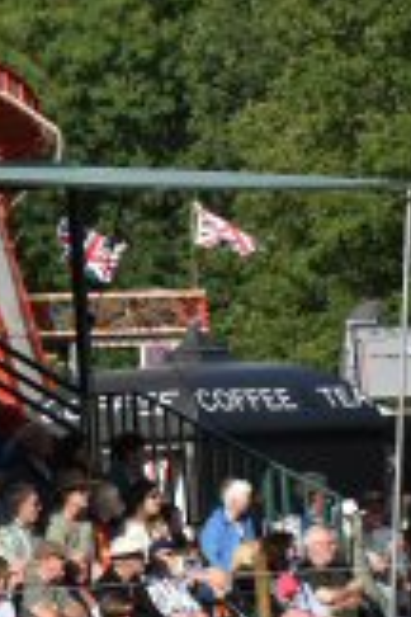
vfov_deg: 5.0
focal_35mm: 409
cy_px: -4
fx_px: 7004
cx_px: -42
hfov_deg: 3.4
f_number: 5
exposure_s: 1/1000
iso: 100
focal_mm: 98
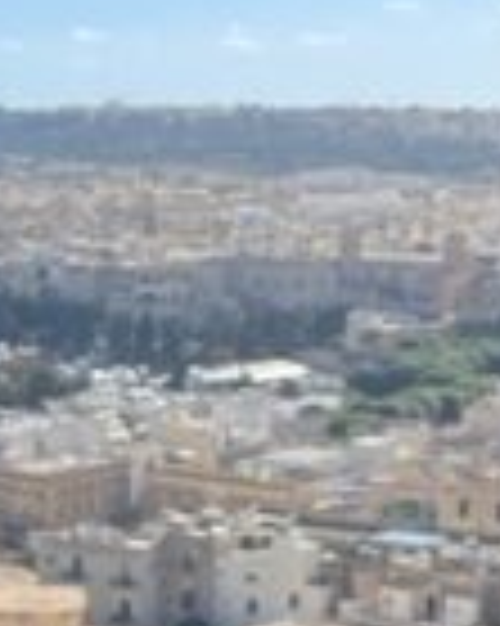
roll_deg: +0.9
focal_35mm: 117
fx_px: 2167
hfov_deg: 12.5
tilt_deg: -9.8
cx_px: -266
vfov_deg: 16.3
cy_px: 513
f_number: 1.6
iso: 32
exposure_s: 1/4000
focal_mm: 4.2
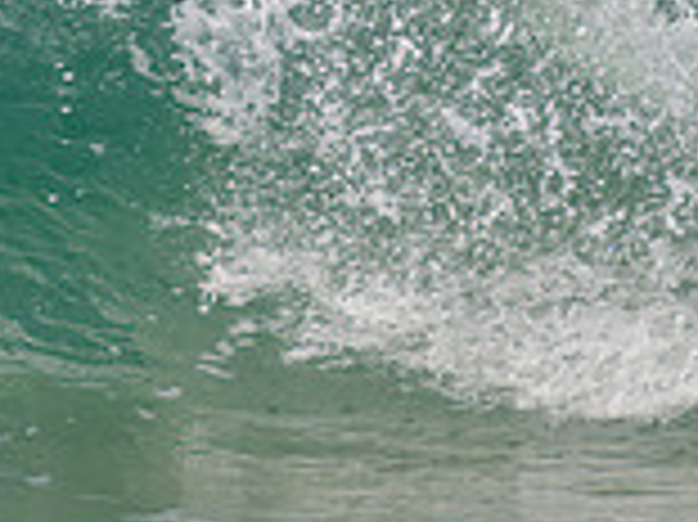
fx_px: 85006
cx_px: 394
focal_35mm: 4219
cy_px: -63
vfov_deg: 0.4
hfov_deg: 0.5
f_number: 11
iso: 125
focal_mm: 1000
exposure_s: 1/250
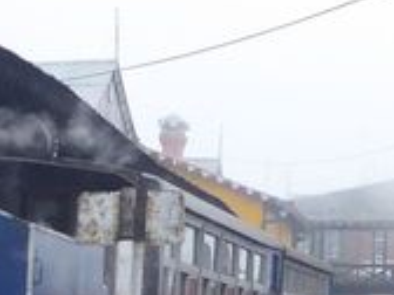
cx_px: -115
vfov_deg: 9.9
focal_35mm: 148
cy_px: 354
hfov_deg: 12.9
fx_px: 1685
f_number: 3.5
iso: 400
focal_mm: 5.4
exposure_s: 1/40
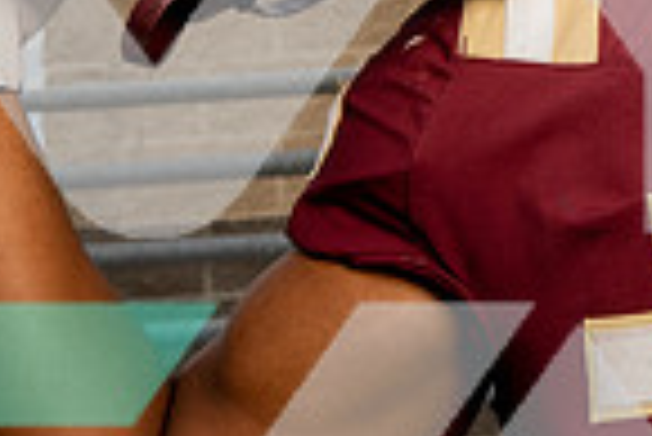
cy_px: -2
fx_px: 2175
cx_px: 908
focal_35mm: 120
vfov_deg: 11.3
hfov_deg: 15.9
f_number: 6.3
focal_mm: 30
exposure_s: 1/200
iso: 50
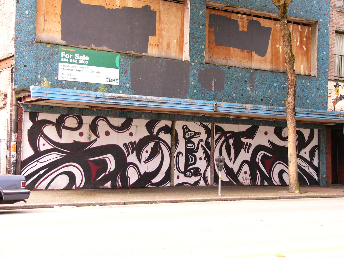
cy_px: 129
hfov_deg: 33.2
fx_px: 576
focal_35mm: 58
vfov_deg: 25.2
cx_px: 172
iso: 50
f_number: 2.8
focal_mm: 7.6
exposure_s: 1/125
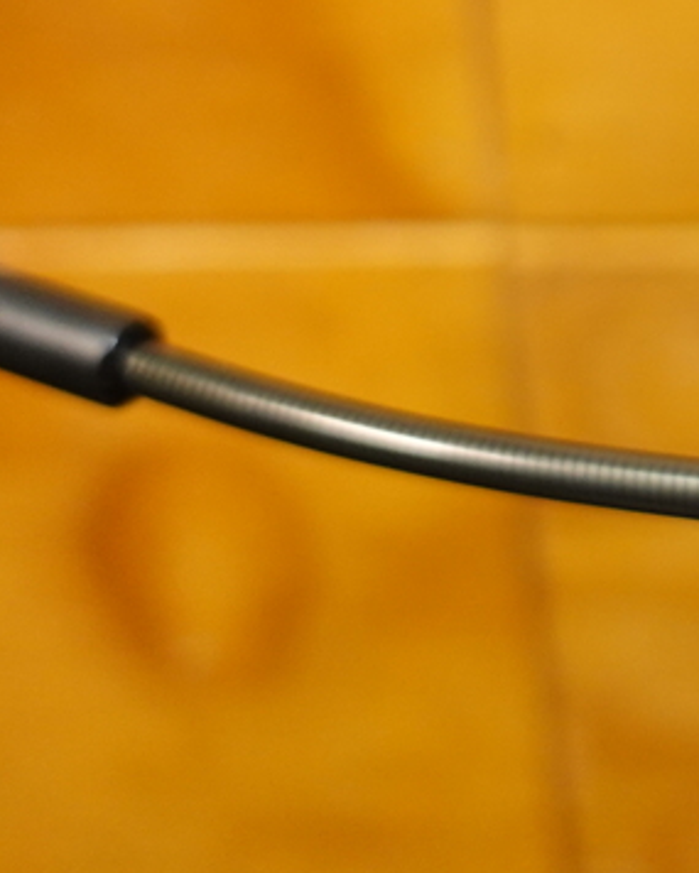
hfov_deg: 18.0
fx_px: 1964
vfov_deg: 23.6
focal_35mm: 76
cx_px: 1050
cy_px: -64
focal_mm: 8.8
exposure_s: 1/80
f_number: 1.8
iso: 640
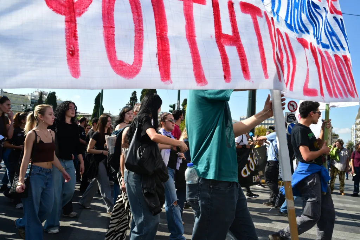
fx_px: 280
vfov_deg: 46.4
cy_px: 120
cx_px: 180
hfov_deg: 65.5
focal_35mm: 28
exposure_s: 1/500
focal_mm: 28
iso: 640
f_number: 11
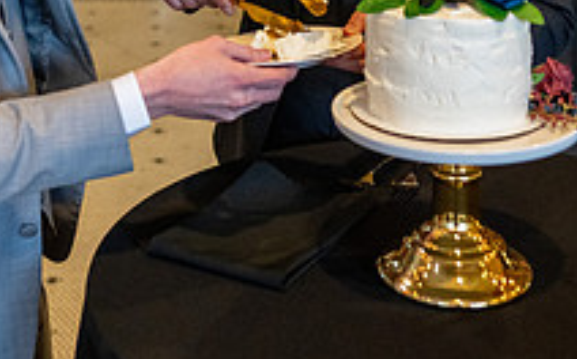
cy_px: -44
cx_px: 193
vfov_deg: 19.1
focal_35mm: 65
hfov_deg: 31.3
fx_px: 1021
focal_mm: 30
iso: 5000
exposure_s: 1/200
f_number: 2.8
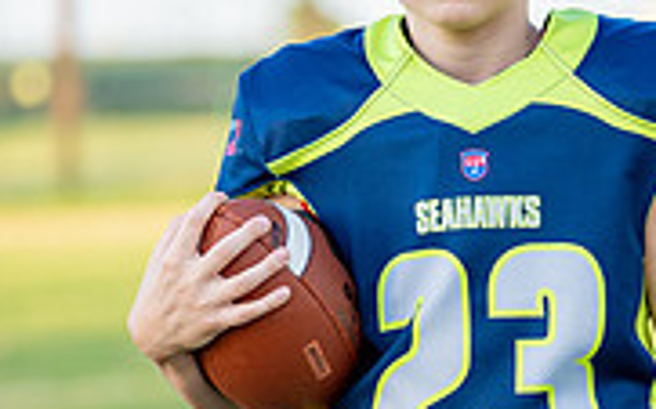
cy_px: 189
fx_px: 3449
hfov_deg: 10.8
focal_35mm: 193
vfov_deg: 6.8
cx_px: 496
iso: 160
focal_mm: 50
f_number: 1.2
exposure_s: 1/2000
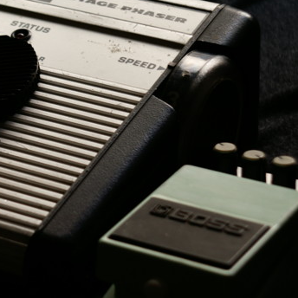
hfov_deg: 11.7
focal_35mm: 148
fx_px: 1441
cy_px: 152
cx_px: 16
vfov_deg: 11.8
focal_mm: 50
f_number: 5.6
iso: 200
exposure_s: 1/25
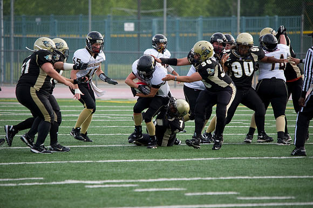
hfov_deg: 5.4
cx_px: 156
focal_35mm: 380
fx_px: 3302
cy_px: 104
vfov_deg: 3.6
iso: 1800
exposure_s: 1/1000
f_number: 6.3
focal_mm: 380
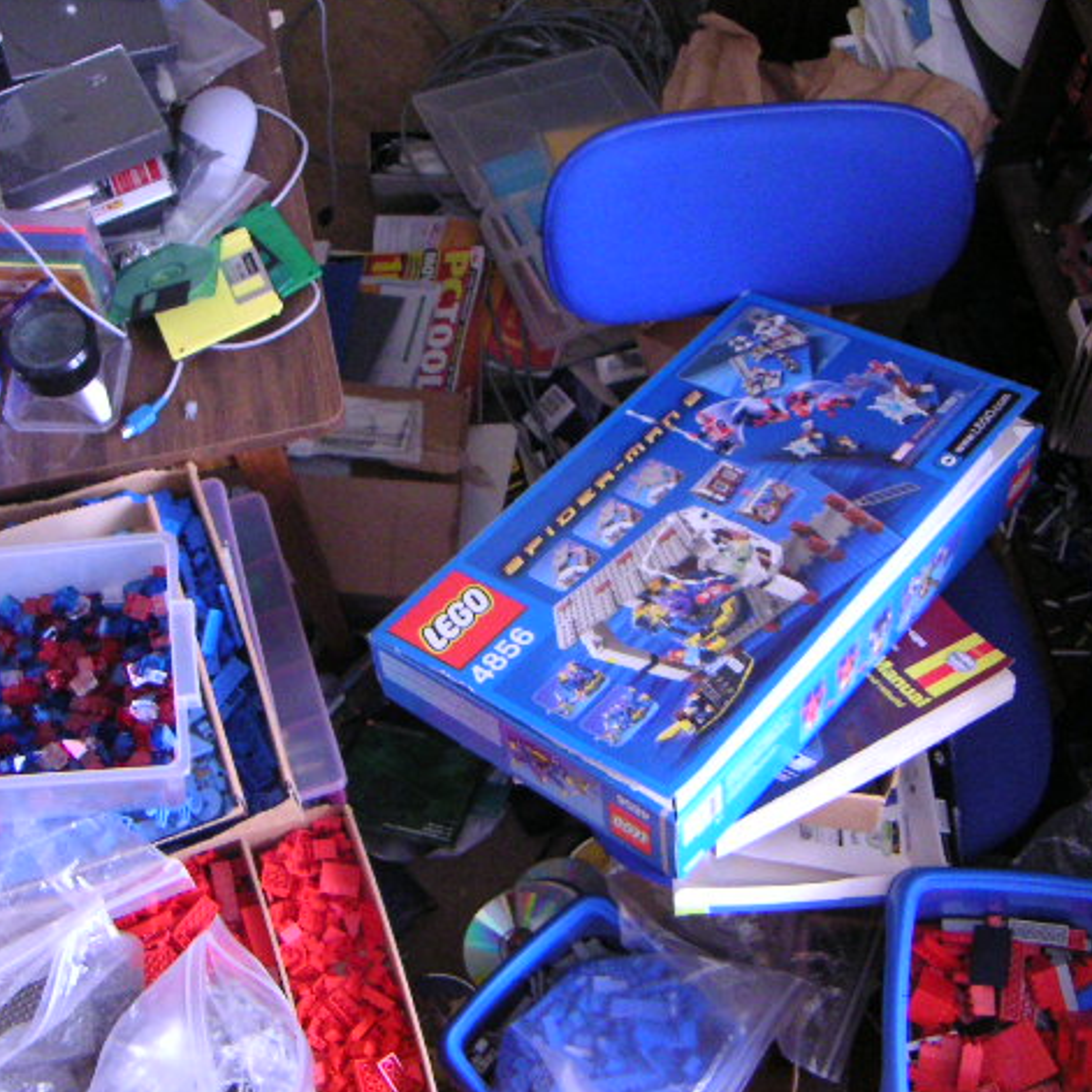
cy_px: 540
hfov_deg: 35.3
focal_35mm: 48
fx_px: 1713
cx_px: 494
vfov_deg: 35.4
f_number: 2.9
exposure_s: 1/30
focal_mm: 5.3
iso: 400
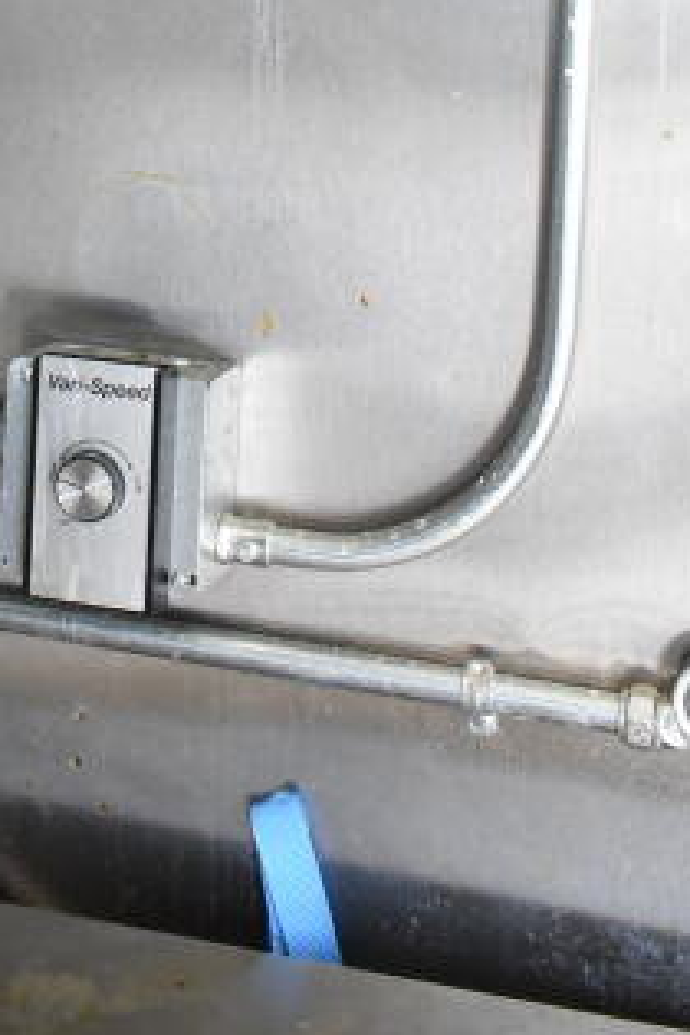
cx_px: 135
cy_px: -352
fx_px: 2501
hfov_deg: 15.6
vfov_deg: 21.0
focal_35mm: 87
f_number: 4
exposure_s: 1/60
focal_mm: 20
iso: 1600
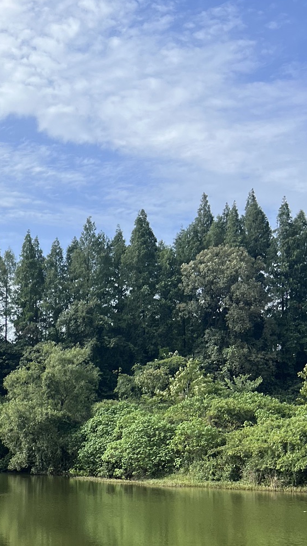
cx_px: -101
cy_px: 372
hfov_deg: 19.3
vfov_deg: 36.2
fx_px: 825
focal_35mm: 57
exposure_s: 1/2841
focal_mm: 5.7
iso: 50
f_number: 1.5
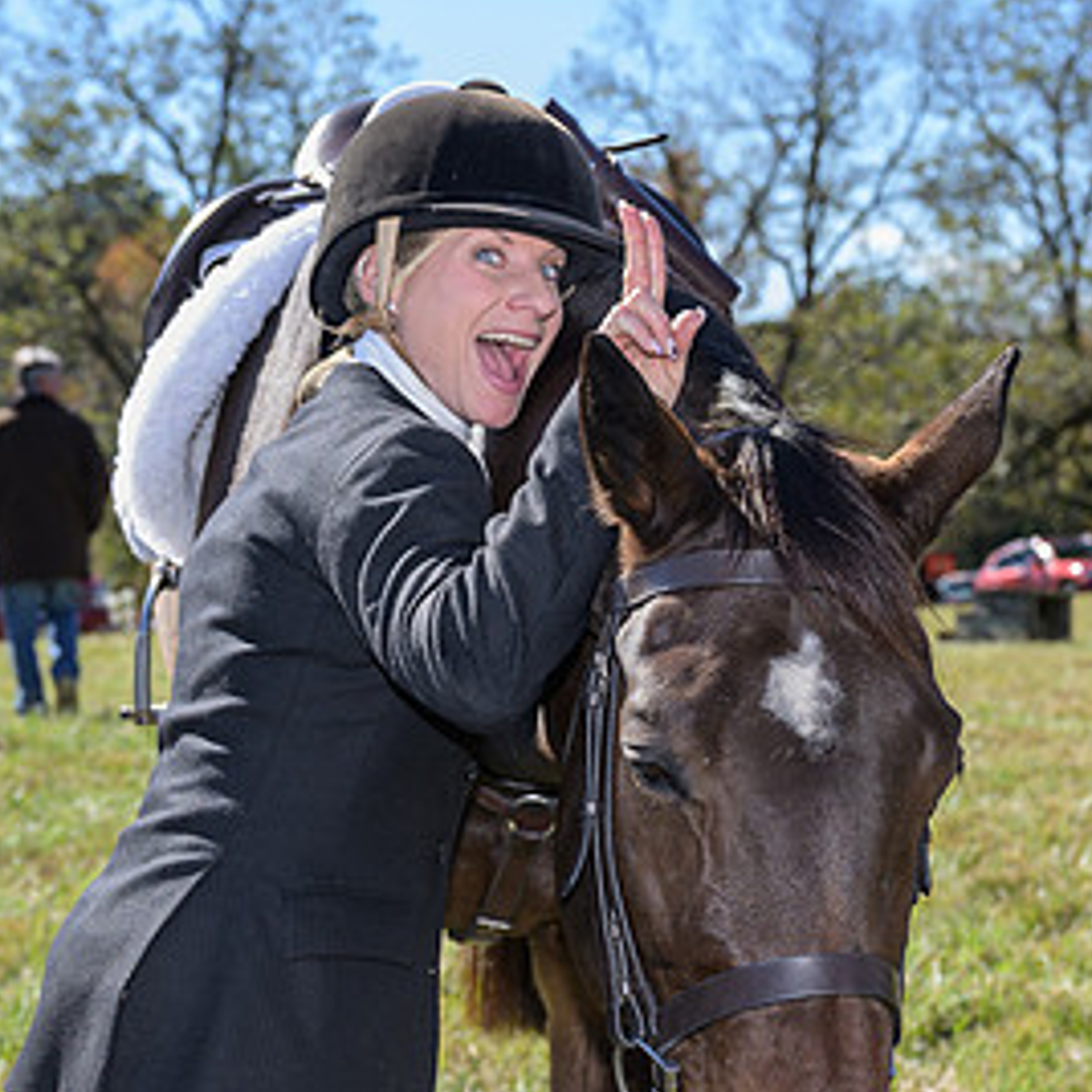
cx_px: 648
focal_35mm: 90
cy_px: 672
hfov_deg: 19.3
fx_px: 3212
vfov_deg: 19.3
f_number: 5
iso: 50
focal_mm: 42
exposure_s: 1/250
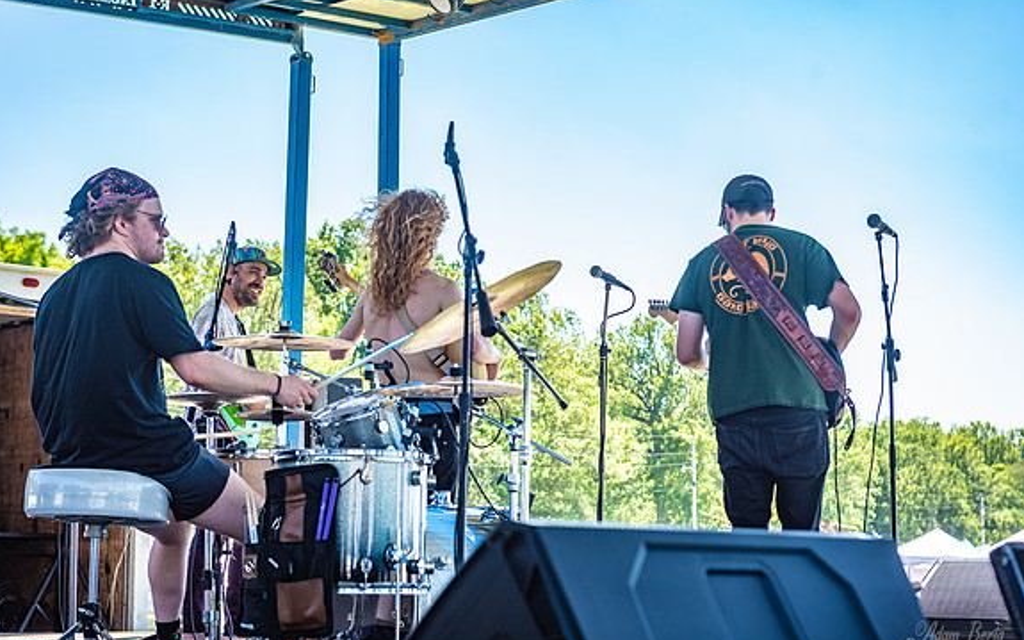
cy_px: 324
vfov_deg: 18.1
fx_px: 2009
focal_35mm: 72
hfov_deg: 28.6
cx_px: 511
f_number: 5
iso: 100
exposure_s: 1/250
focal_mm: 70
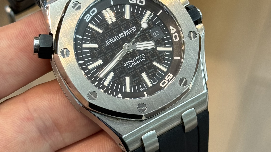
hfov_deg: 30.2
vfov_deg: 17.2
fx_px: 503
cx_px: 136
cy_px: 67
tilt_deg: -66.1
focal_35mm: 70
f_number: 1.78
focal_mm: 6.76
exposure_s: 1/60
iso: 100
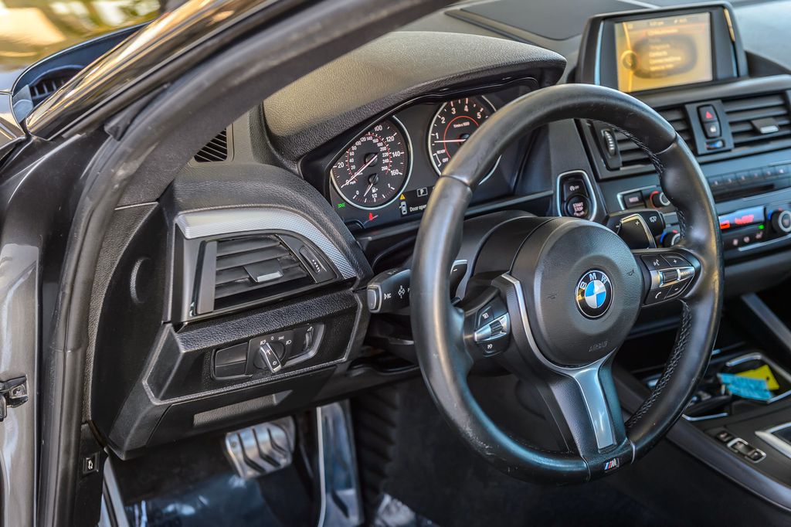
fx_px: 1274
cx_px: 396
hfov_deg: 34.5
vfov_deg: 23.4
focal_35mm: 58
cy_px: 264
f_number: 4
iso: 400
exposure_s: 1/125
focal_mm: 58
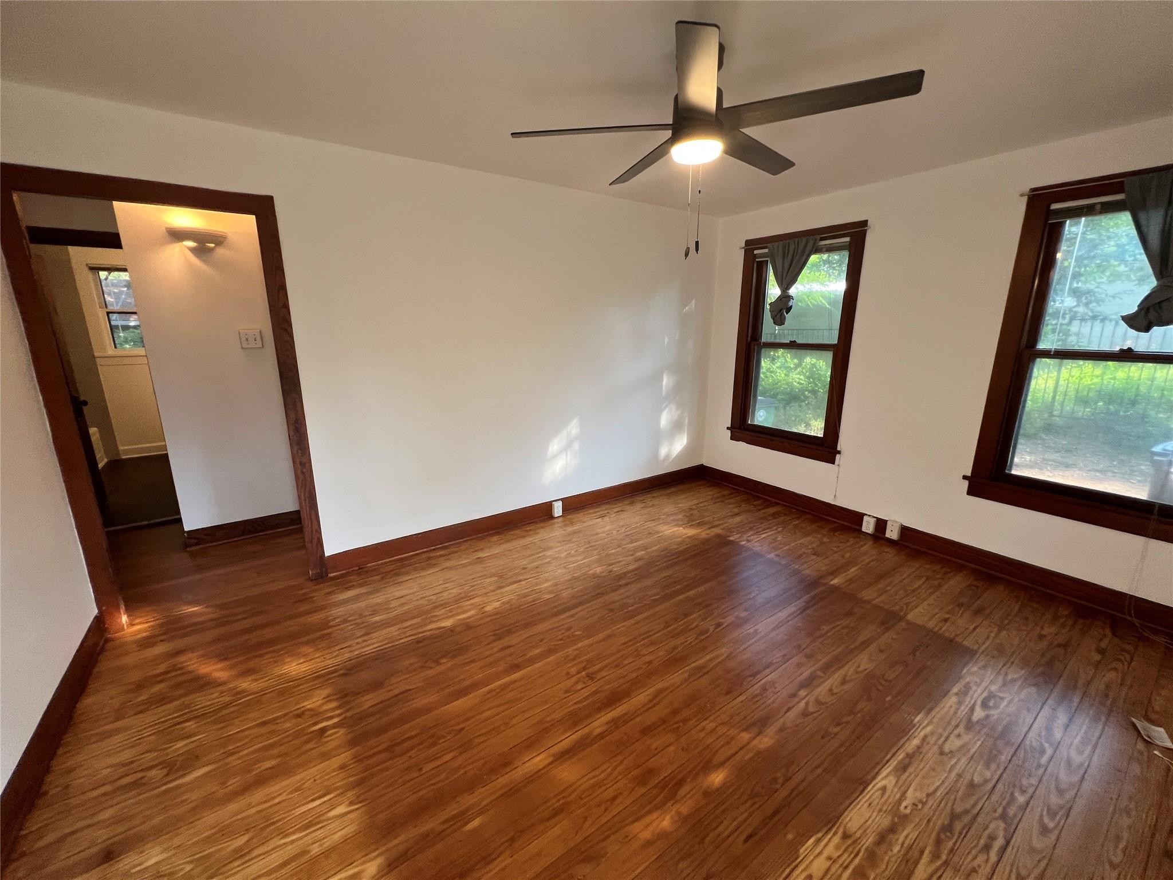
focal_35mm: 13
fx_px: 441
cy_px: 440
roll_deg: -0.2
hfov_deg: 106.2
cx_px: 586
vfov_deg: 89.9
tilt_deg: -14.0
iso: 160
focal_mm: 1.57
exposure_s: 1/99
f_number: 1.8
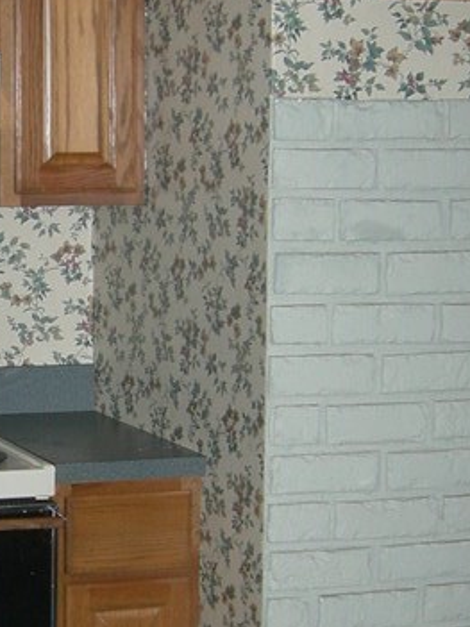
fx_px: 1902
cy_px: 405
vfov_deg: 18.7
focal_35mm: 105
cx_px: 2
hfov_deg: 13.9
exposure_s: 1/60.1
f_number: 2.7
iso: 154
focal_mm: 7.5
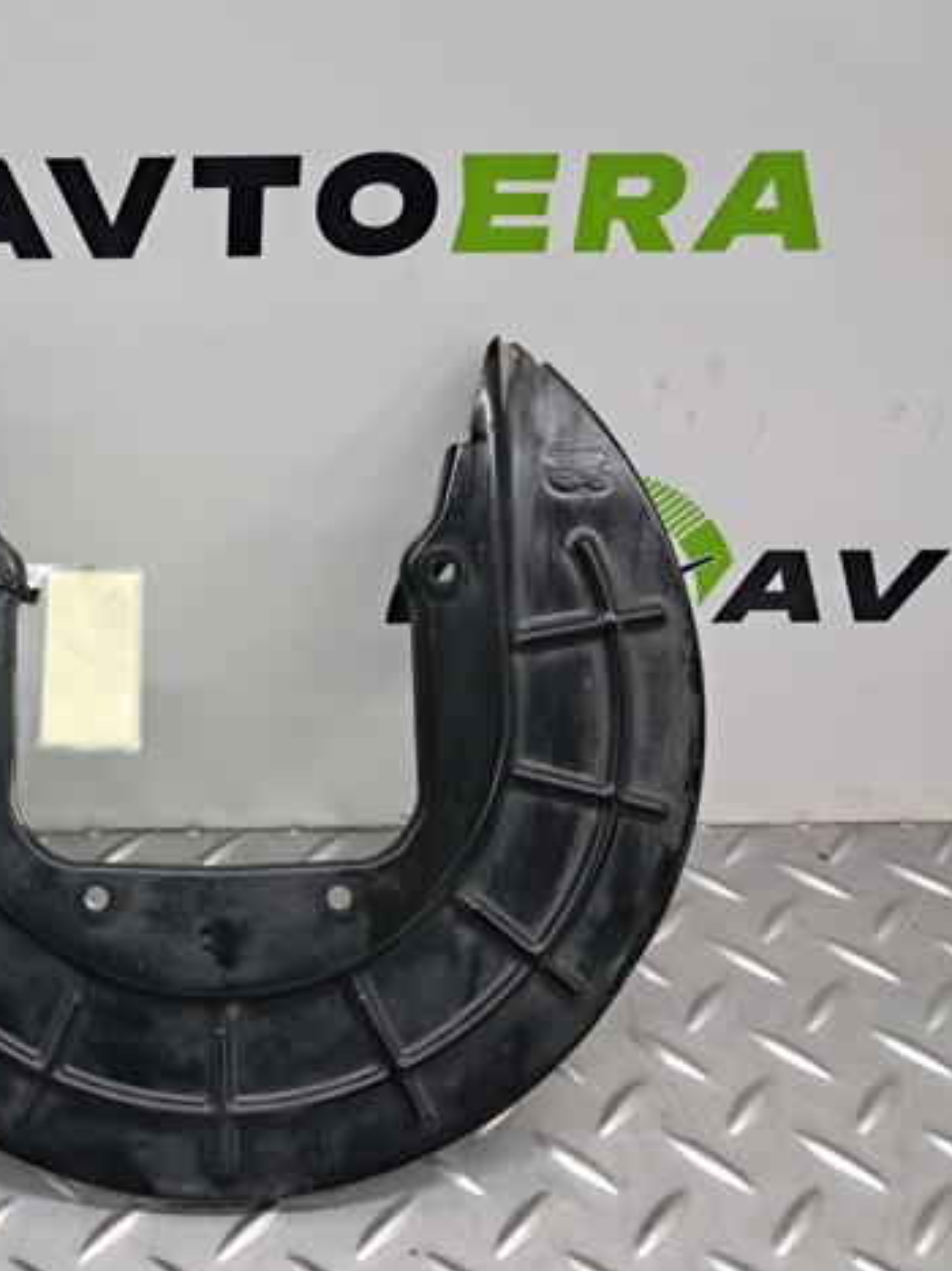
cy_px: 649
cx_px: 139
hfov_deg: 36.8
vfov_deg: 50.1
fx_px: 1357
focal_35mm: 37
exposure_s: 1/50
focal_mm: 4
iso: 125
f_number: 1.8
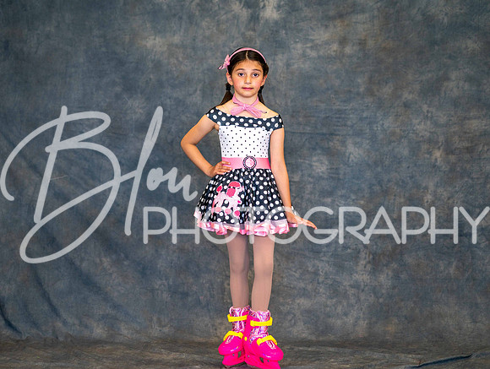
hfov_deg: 18.6
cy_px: 158
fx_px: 1494
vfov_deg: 14.1
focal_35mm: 105
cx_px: 215
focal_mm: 85
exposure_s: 1/200
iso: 320
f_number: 1.8
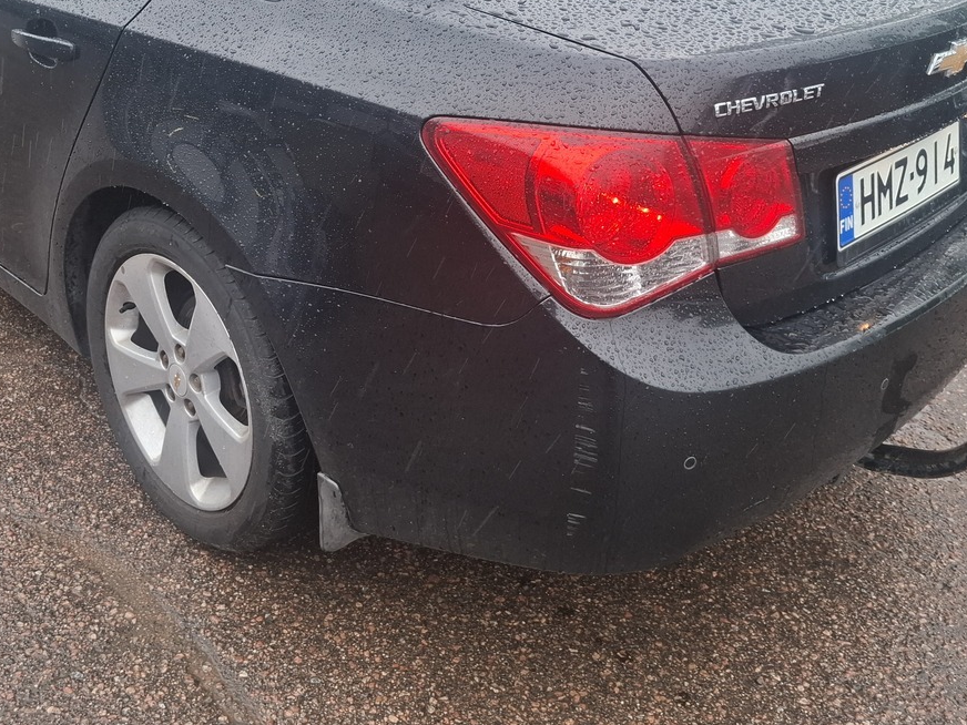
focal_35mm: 38
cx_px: 358
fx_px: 1062
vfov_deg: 36.4
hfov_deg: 48.5
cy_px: 140
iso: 50
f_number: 1.8
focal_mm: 5.54
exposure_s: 1/189
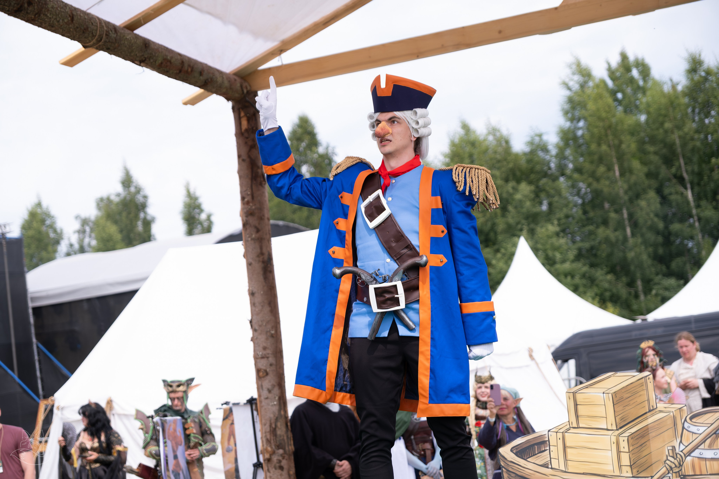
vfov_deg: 16.5
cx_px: 360
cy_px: 240
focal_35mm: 83
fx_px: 1658
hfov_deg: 24.5
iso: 160
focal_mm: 55
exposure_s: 1/1000
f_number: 2.8
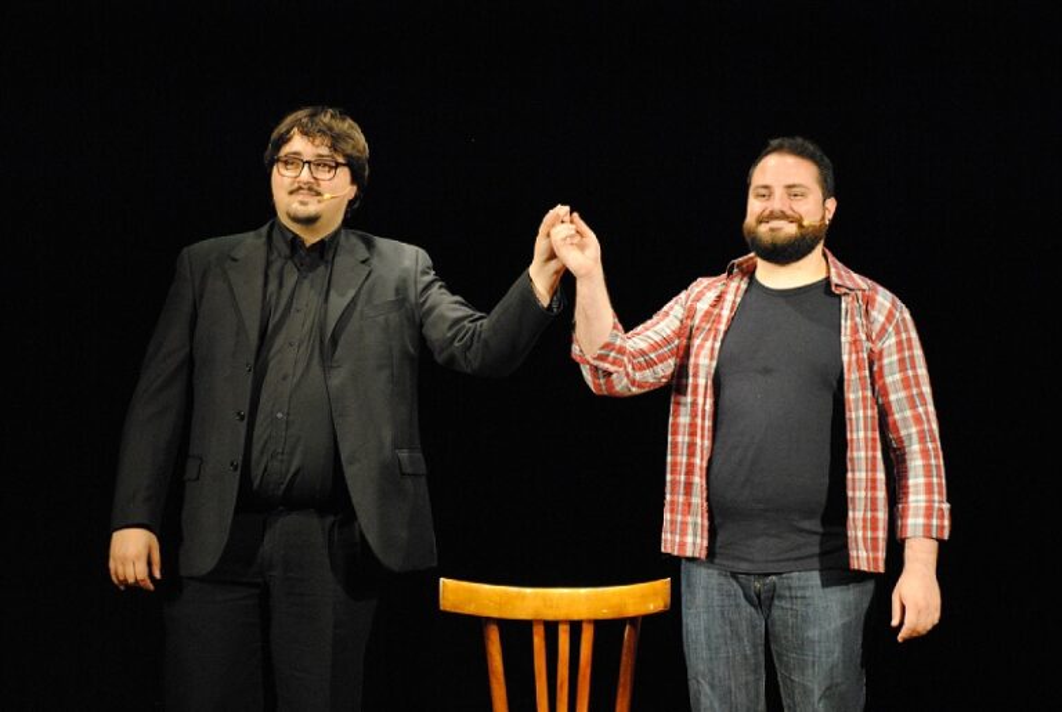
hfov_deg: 10.9
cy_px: 356
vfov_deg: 7.4
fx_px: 5541
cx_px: 531
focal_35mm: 188
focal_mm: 125
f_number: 4.5
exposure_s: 1/80
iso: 1600
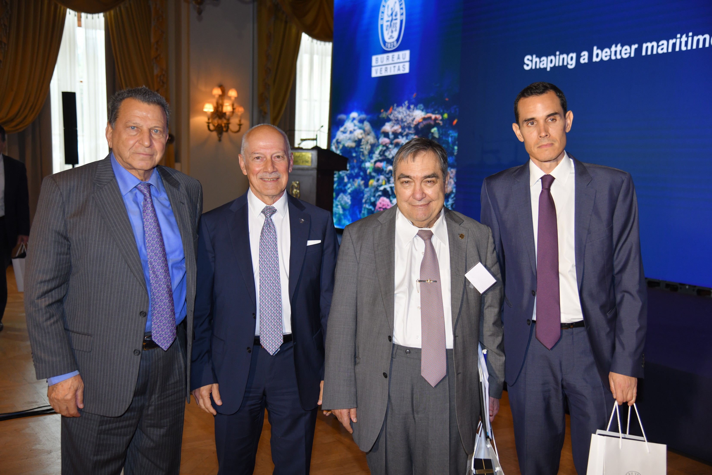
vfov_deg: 30.5
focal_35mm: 44
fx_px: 870
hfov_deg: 44.5
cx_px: 356
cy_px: 238
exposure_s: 1/250
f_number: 4
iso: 1000
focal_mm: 44
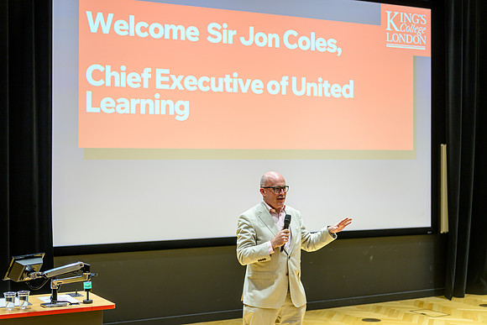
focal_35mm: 57
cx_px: 244
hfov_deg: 34.9
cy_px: 162
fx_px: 774
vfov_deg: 23.7
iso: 280
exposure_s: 1/125
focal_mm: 56
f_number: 2.4
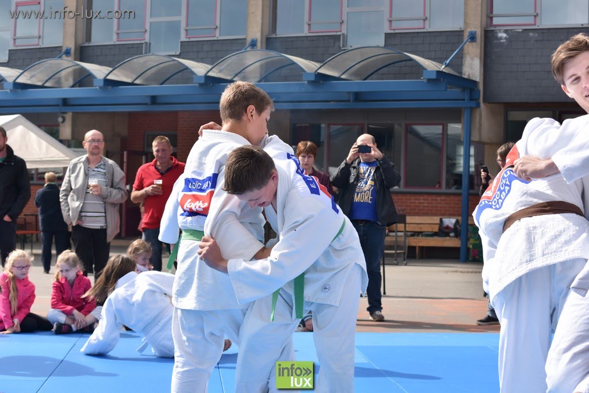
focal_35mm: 75
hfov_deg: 27.0
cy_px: 196
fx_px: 1227
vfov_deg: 18.2
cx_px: 294
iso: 100
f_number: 6.3
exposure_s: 1/500
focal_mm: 50
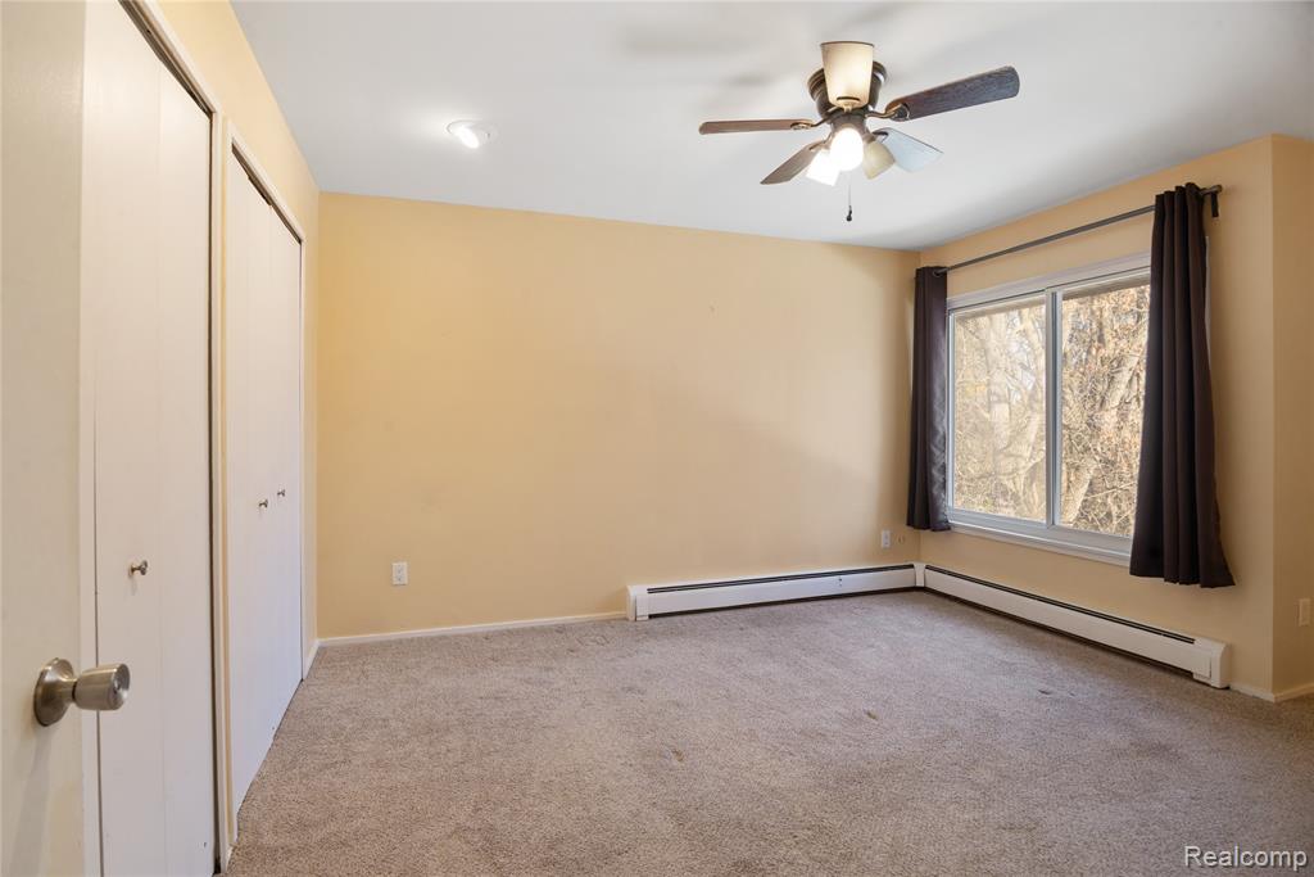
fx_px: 1095
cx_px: 657
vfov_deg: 43.6
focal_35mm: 30
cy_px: 438
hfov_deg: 61.9
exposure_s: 1/6
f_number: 9
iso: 320
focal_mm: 30
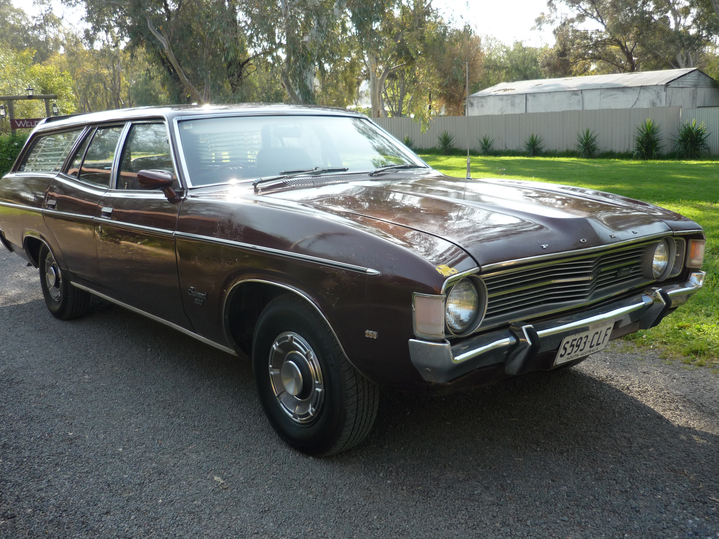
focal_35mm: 33
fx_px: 685
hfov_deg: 55.4
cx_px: 360
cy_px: 270
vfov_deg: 42.9
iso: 100
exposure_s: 1/250
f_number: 2.8
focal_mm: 5.5
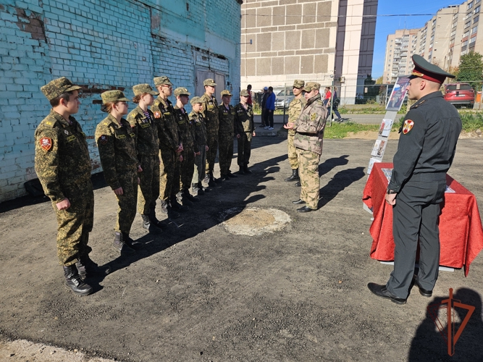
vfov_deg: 58.9
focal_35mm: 23
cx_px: 242
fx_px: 321
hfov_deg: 73.9
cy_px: 181
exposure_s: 1/1606
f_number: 1.8
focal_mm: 5.4
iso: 25
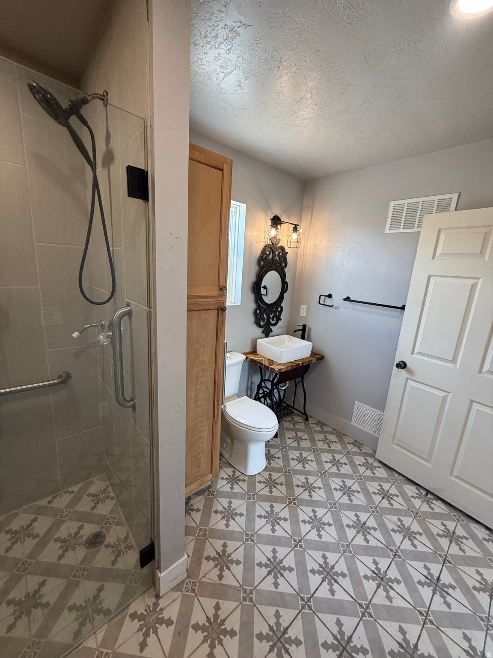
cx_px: 246
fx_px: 266
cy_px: 329
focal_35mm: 14
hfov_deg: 85.7
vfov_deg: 102.1
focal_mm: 2.22
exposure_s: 1/120
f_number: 2.2
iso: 200
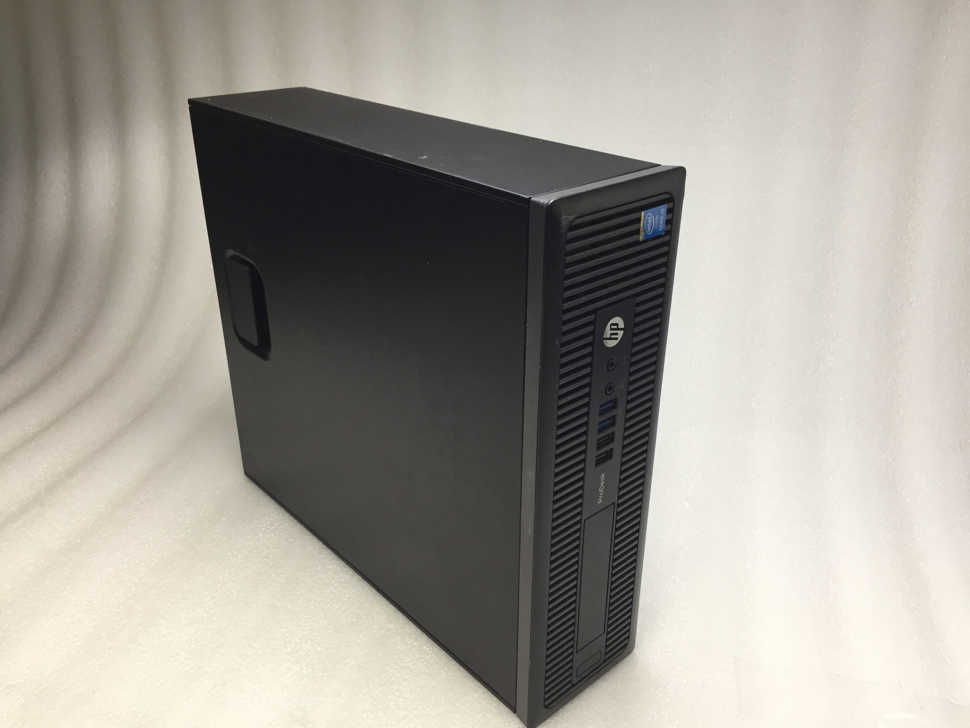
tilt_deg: -24.5
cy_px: 364
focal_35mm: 29
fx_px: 813
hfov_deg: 61.7
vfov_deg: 48.2
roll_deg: -1.4
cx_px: 485
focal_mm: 4.15
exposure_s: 1/30
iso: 64
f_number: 2.2
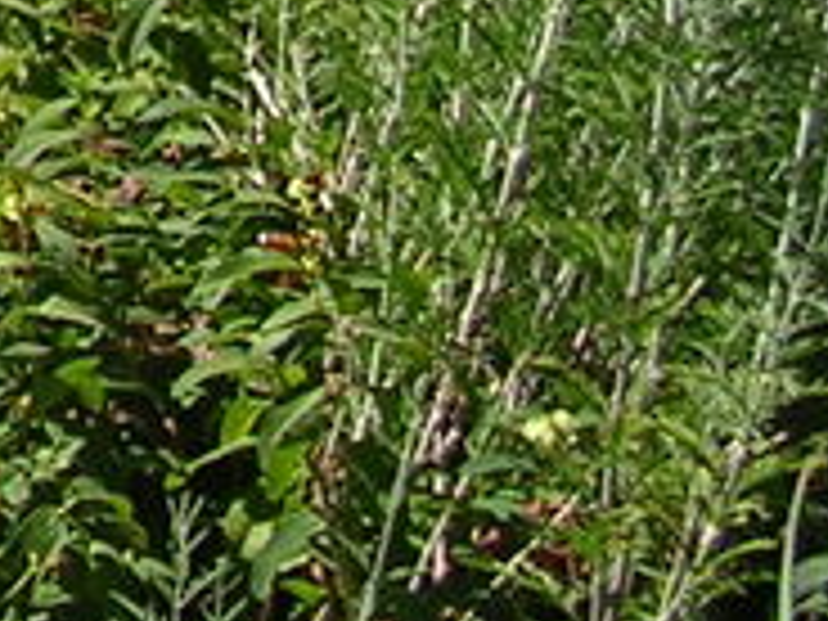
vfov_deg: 6.9
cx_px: -1314
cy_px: -652
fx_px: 4927
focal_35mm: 206
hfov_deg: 8.6
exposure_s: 1/865
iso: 50
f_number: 2.8
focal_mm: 5.8
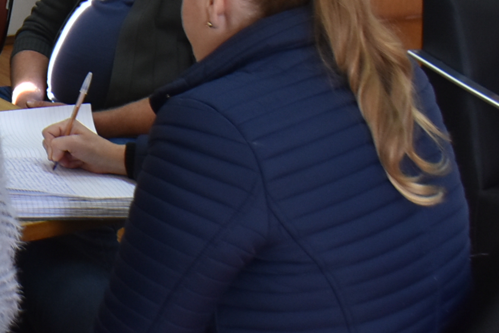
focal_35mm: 88
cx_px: -236
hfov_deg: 20.1
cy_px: -114
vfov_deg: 14.8
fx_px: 1221
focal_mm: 18
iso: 800
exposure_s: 1/100
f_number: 5
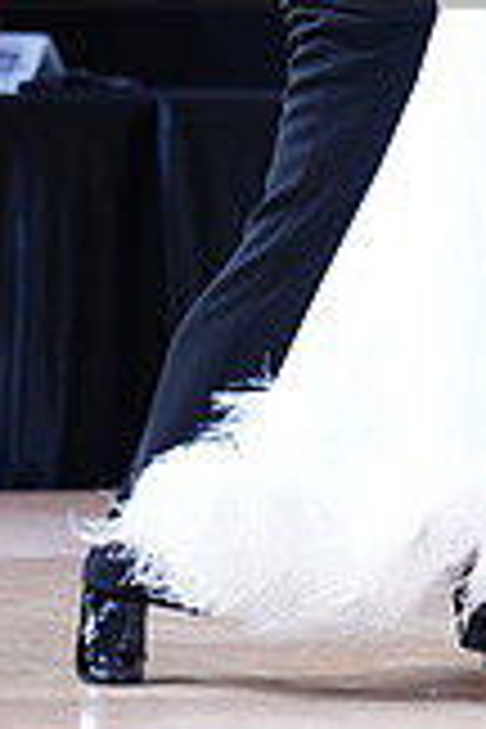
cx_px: 560
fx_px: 14518
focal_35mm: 717
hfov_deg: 1.9
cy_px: -140
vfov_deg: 2.9
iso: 1250
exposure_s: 1/500
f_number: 2.8
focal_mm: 200
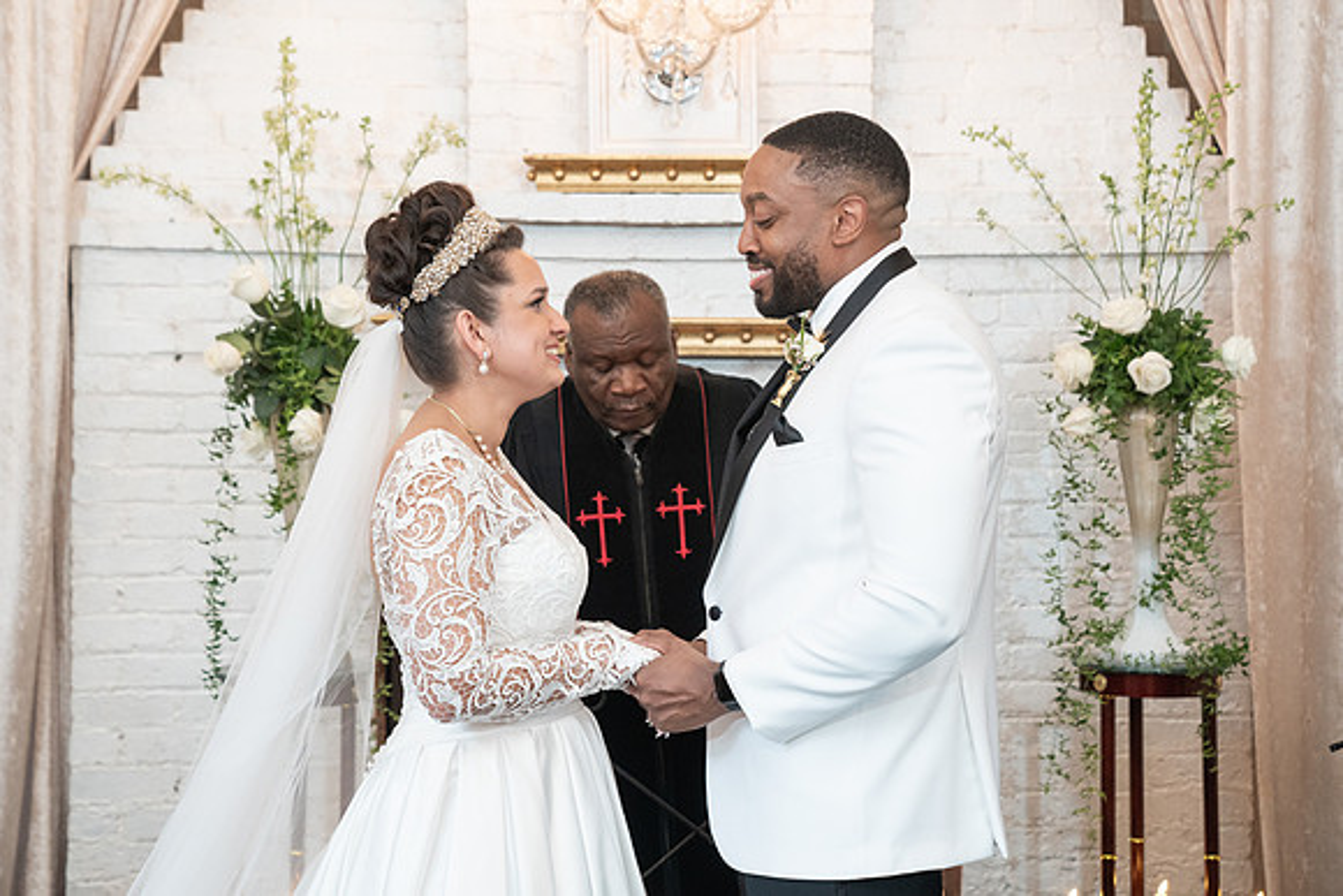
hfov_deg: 30.5
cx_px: 712
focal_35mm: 66
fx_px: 2459
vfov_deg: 20.7
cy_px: 415
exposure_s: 1/100
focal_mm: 61
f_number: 4
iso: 2000
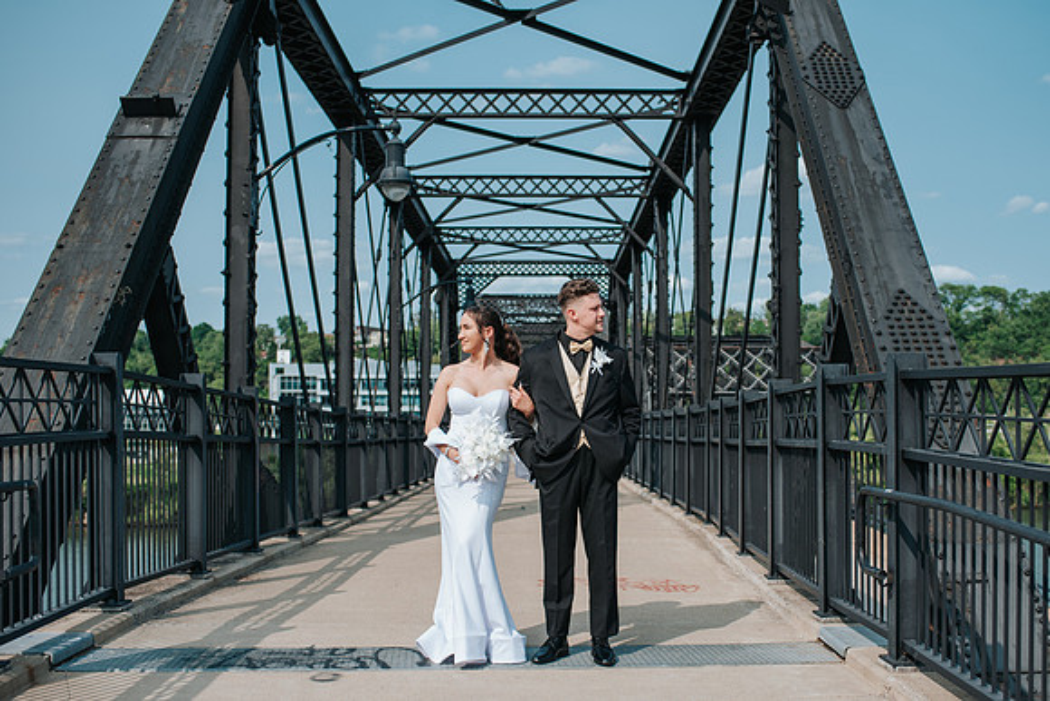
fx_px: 1183
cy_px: 395
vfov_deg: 32.9
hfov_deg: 47.8
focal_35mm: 41
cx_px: 576
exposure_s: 1/1600
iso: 100
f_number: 3.2
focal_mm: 35
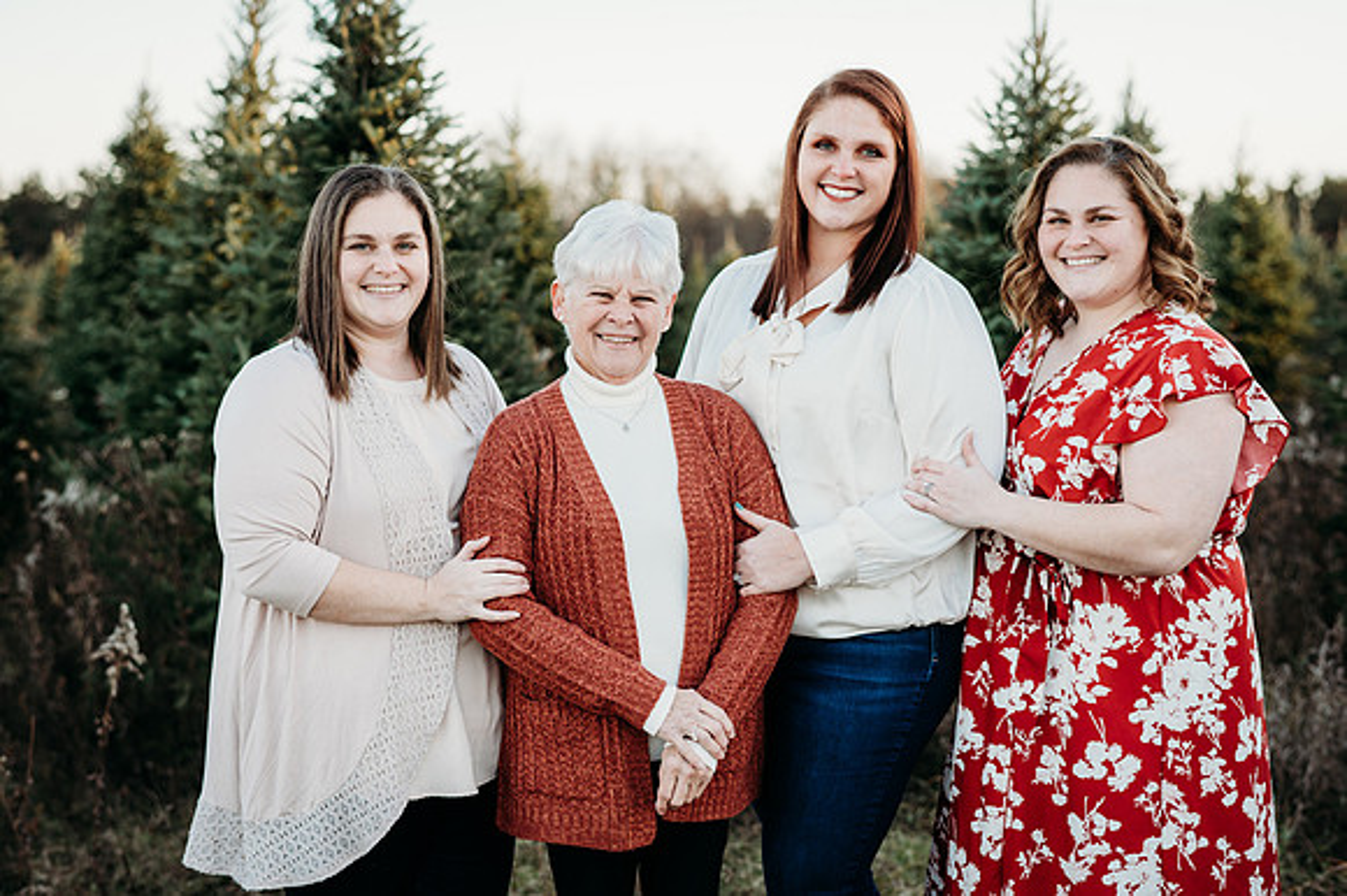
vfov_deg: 23.4
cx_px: 674
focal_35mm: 58
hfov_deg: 34.5
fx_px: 2169
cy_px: 448
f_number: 3.2
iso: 400
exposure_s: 1/800
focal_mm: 58
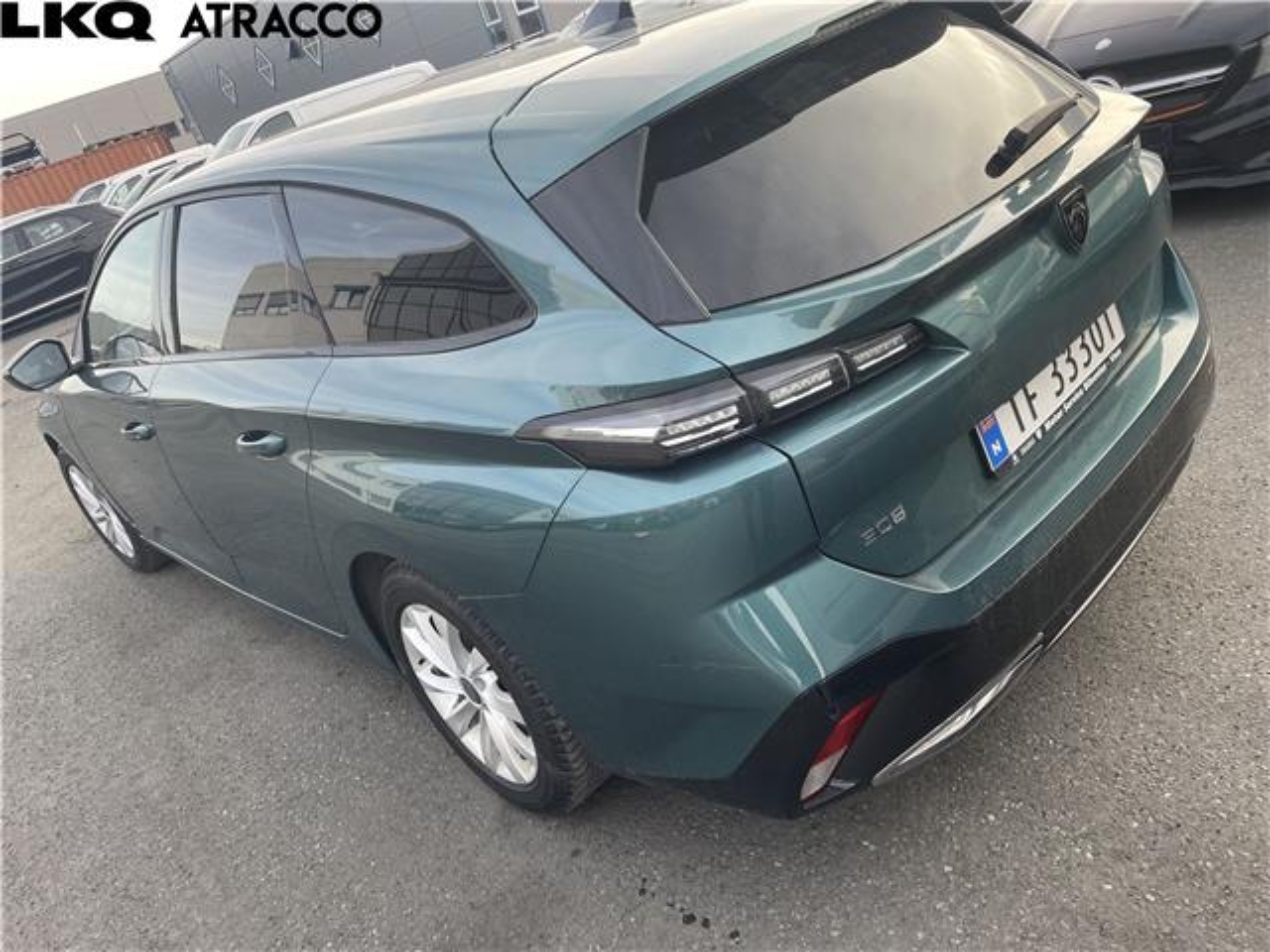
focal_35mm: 26
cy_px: 476
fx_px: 954
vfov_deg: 53.1
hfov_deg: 67.3
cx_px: 635
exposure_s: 1/121
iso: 32
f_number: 1.6
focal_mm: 4.2
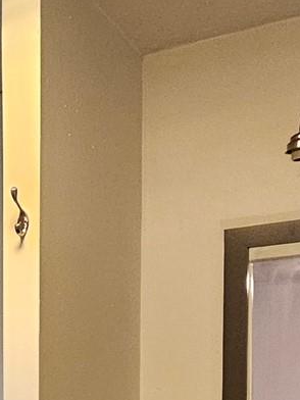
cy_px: 448
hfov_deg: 15.9
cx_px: -334
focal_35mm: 68
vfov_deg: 26.2
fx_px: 786
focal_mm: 2.2
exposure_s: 1/60
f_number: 2.2
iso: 400
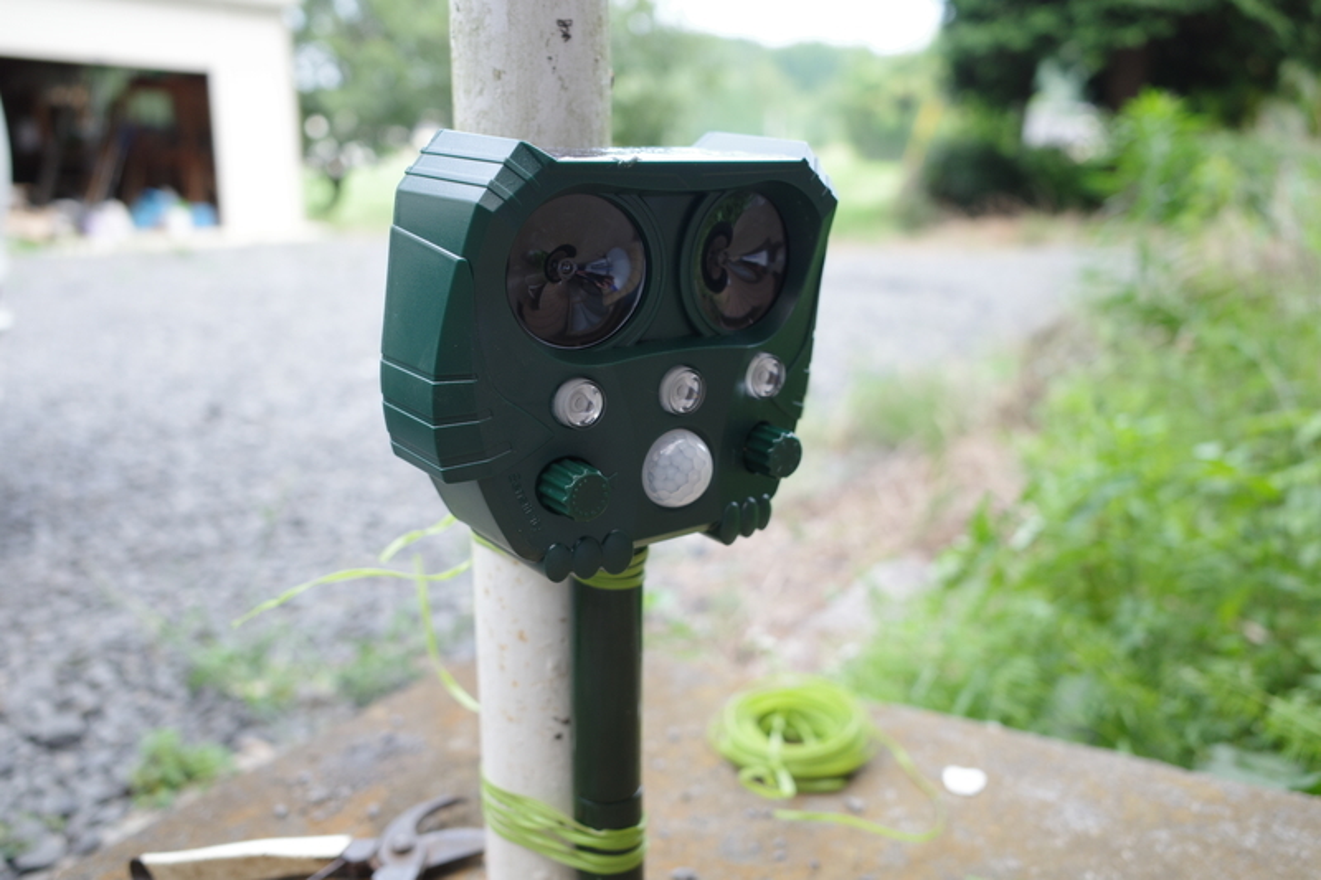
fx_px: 1027
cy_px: 440
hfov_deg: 65.5
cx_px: 660
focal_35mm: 28
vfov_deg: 46.4
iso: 200
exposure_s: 1/100
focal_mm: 18.3
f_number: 2.8
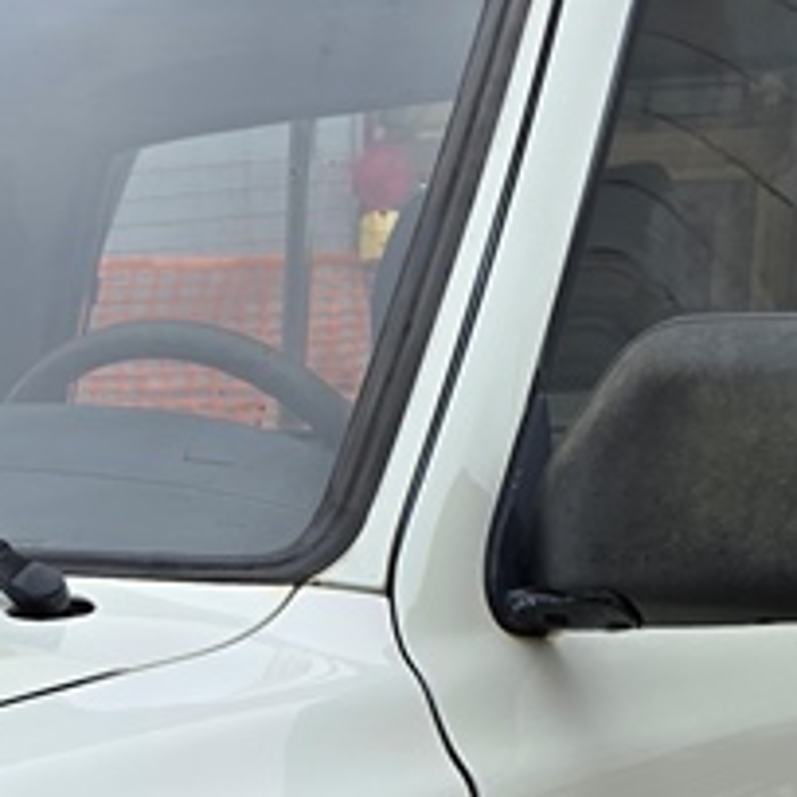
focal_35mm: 102
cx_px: -371
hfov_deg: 15.8
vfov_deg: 15.4
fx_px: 2657
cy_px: 1274
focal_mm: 6.3
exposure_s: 1/191
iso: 12
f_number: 1.7
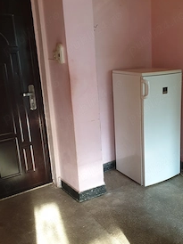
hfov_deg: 37.2
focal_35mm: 38
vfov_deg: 49.0
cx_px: 125
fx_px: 268
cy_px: 116
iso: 400
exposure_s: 1/60
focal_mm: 4.3
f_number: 2.4
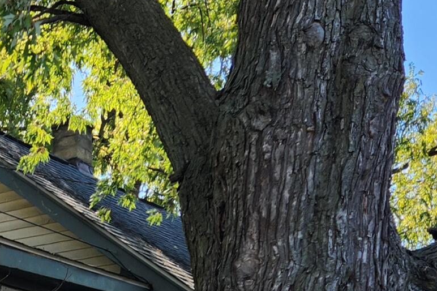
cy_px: 416
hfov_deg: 19.9
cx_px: -147
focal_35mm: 93
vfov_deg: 13.9
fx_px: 1128
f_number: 1.8
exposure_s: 1/407
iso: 20
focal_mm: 5.4
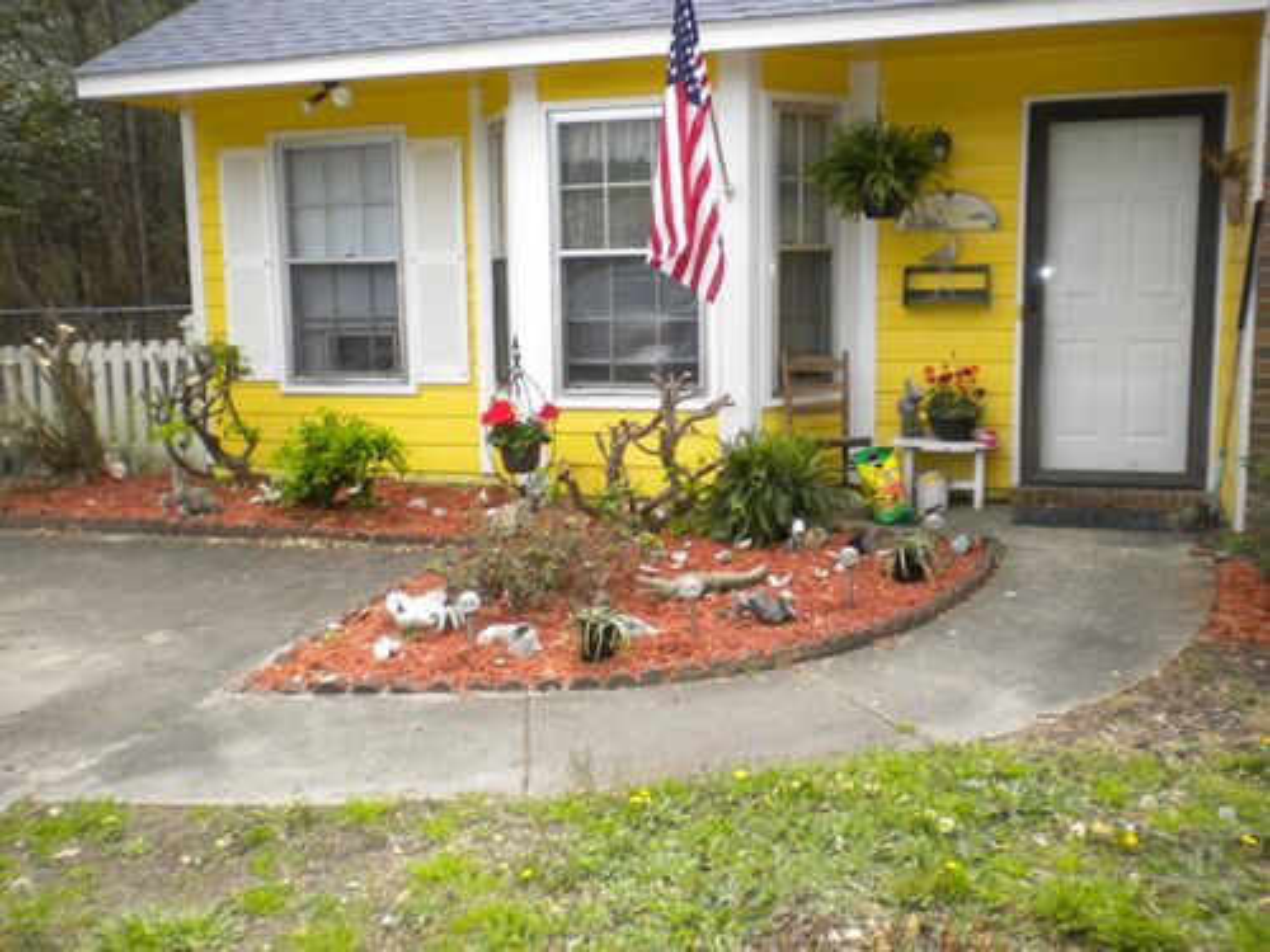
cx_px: 635
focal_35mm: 35
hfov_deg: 52.6
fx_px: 1284
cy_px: 476
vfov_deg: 40.7
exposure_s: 1/200
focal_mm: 6.3
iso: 113
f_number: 4.6
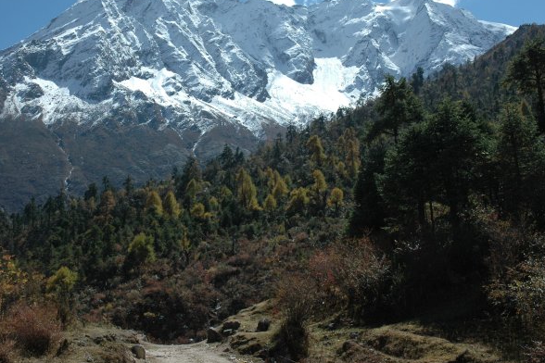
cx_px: 243
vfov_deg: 27.2
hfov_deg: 39.8
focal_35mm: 50
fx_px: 751
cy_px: 151
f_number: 10
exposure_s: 1/400
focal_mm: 27
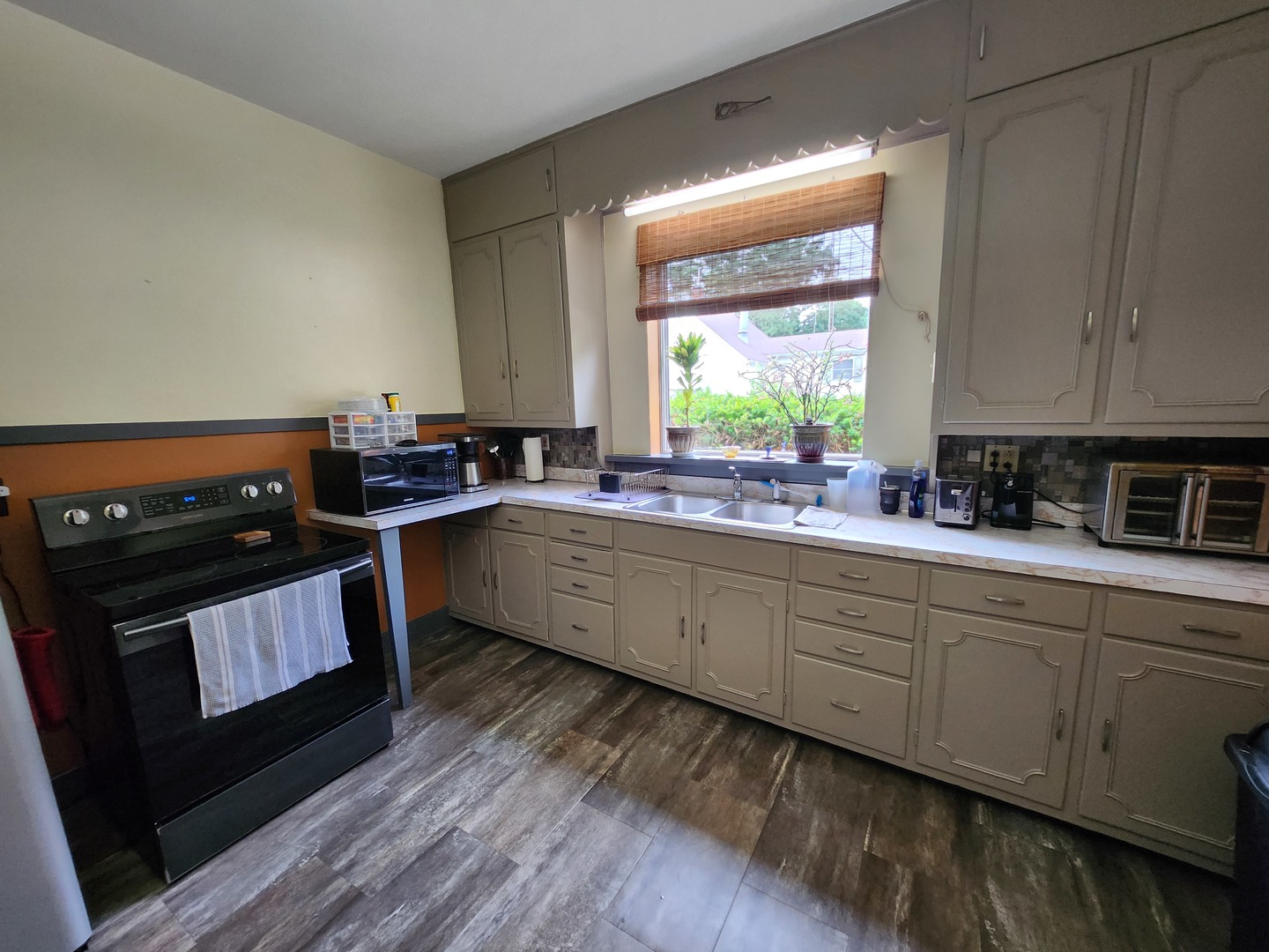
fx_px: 477
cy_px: 476
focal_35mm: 13
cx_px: 634
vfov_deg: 89.9
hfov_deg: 106.2
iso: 200
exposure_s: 1/60
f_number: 2.2
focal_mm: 1.74
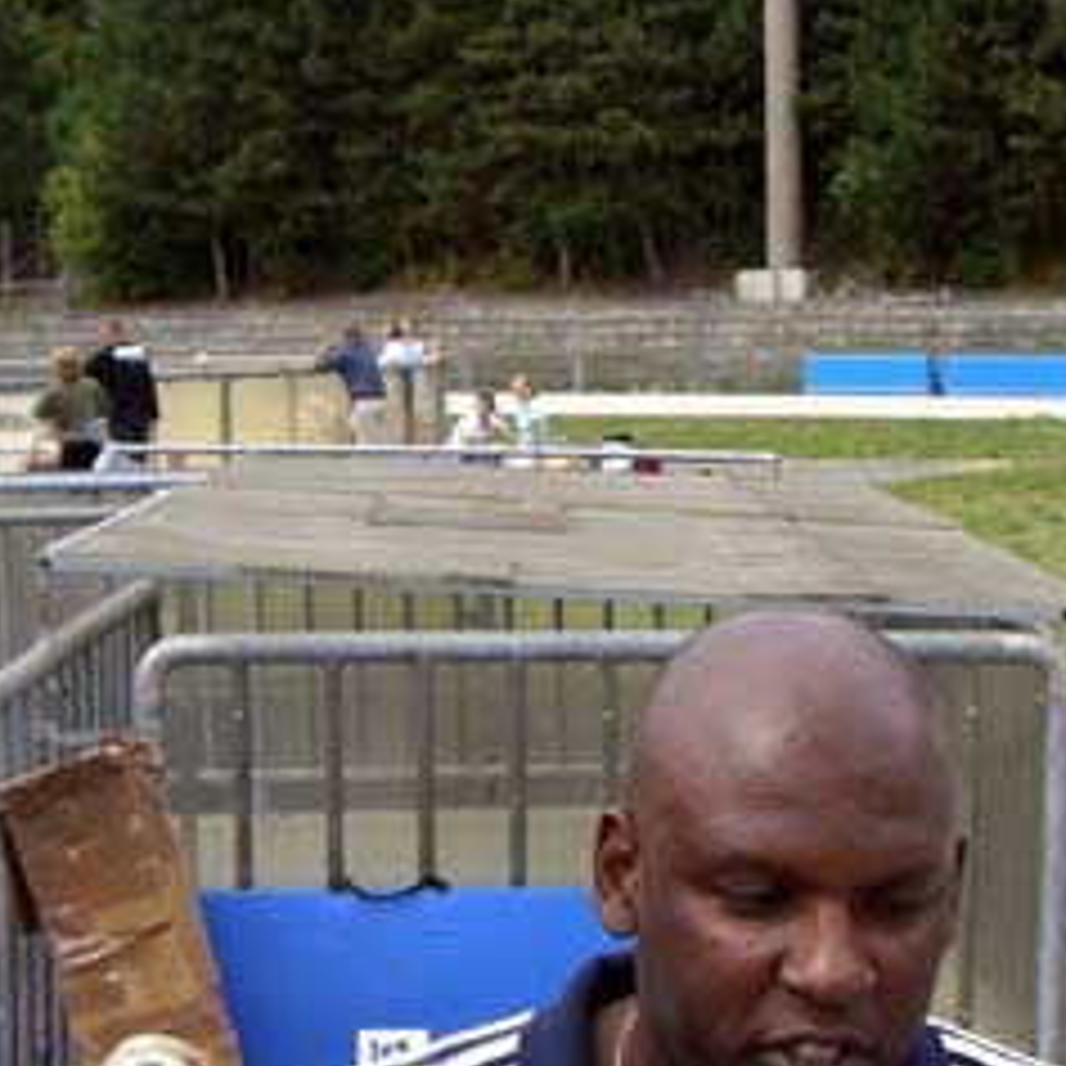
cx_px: 616
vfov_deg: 22.1
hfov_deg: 22.2
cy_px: 663
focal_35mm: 78
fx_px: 2718
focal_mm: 6.2
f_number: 4.3
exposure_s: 1/500
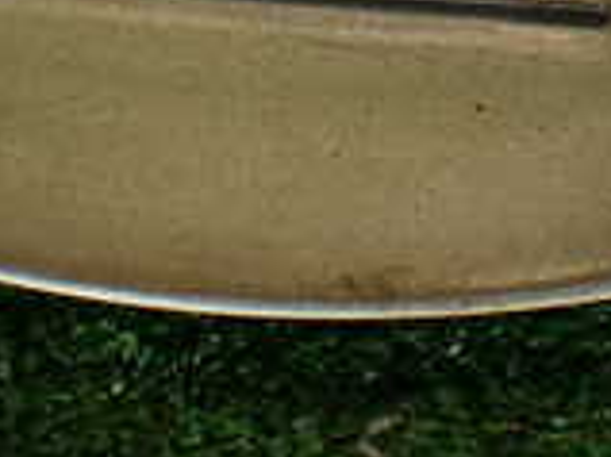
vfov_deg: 11.5
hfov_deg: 16.3
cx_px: 369
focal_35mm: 121
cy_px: -300
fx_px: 2134
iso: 100
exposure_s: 1/60
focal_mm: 5.79
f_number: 2.4
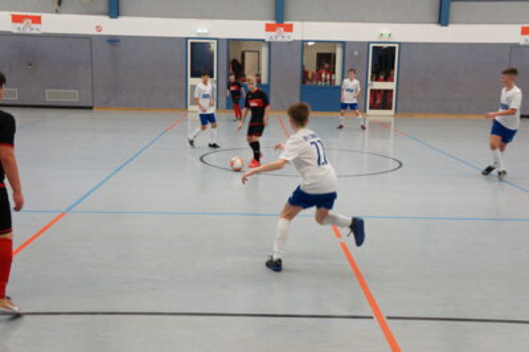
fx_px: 639
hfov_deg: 45.0
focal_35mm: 44
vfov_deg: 30.8
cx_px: 264
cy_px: 176
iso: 1600
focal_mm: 29
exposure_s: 1/60
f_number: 7.1
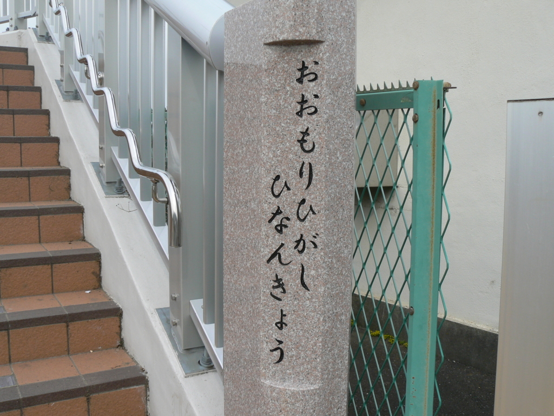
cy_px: 208
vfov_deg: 39.7
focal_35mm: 36
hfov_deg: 51.4
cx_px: 277
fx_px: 576
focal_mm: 6
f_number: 5.6
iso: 80
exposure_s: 1/250
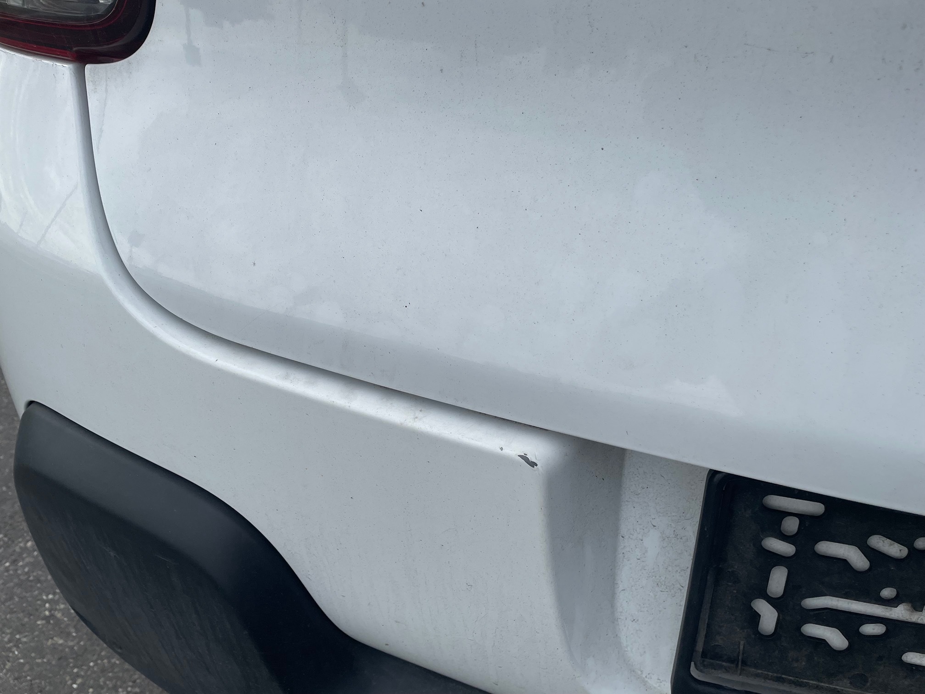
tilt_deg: -37.3
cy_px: 347
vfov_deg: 53.1
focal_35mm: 26
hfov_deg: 67.3
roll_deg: +5.2
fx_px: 695
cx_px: 462
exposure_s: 1/2092
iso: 32
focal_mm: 4.2
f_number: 1.6
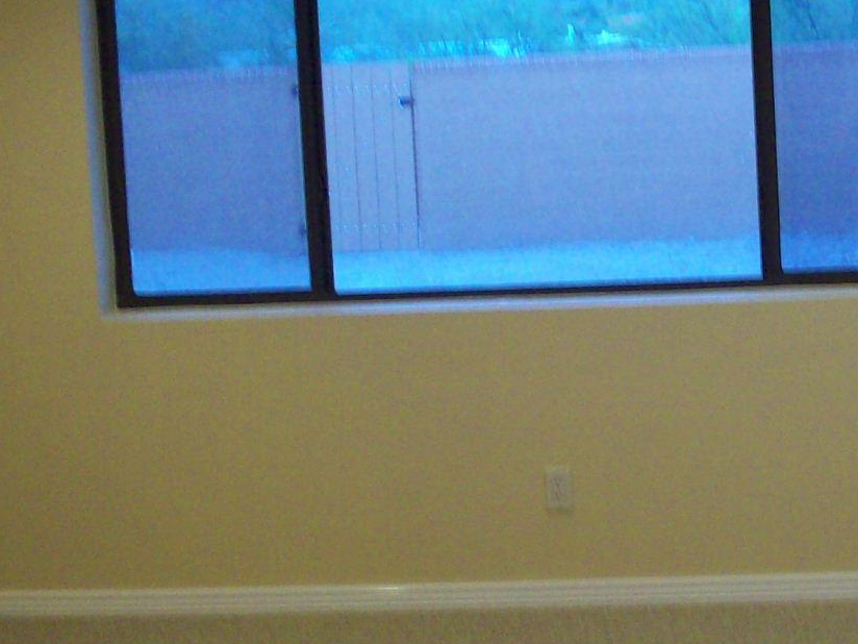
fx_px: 2280
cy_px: 262
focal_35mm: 92
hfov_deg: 20.9
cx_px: 751
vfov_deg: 16.1
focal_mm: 6.2
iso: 160
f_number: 2.8
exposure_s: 1/20.5
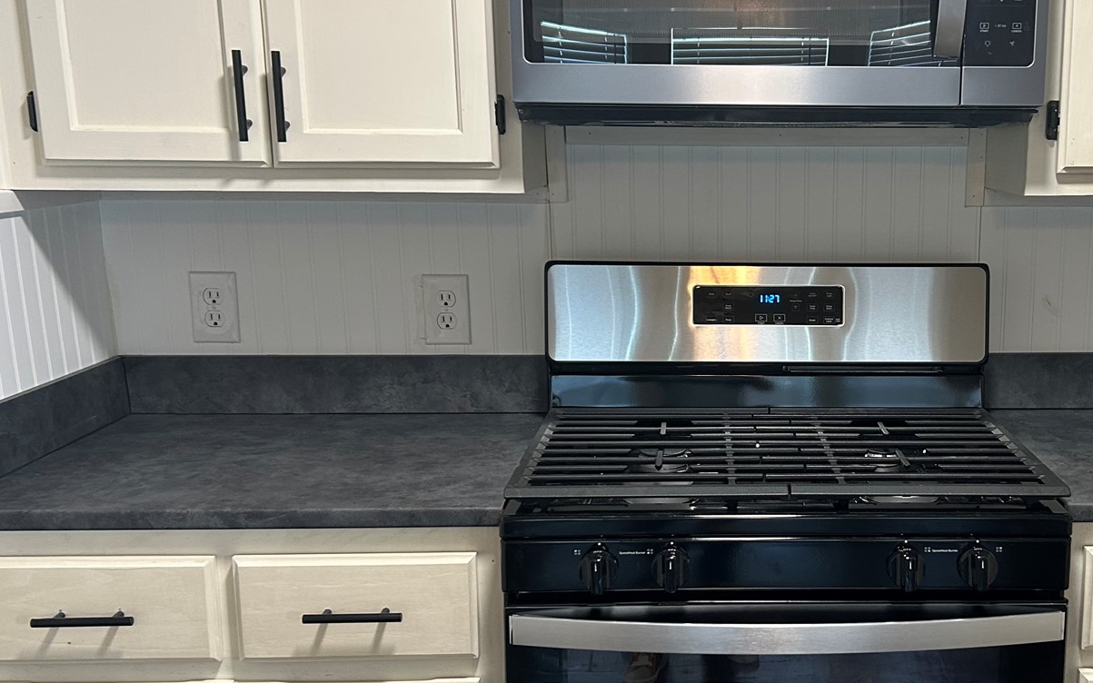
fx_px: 1311
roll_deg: +0.1
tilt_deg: -12.6
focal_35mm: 44
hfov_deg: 44.2
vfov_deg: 29.1
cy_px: 415
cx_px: 773
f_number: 1.5
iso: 125
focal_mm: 5.7
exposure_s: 1/60
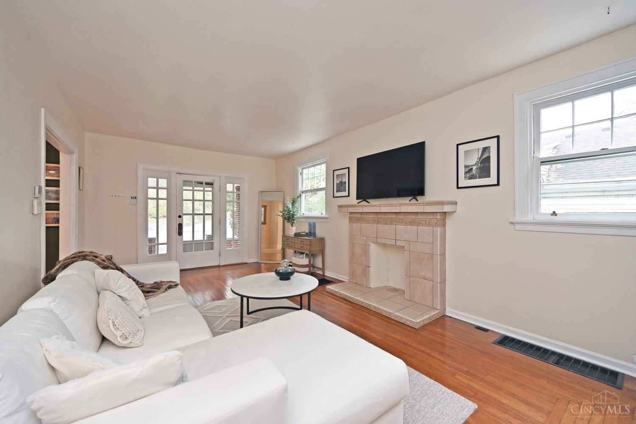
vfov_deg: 81.2
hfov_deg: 104.3
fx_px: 247
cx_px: 318
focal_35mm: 14
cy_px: 212
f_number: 4.5
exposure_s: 1/60
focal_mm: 14
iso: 200
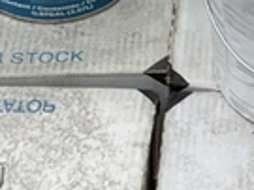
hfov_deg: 11.3
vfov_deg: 8.5
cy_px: -33
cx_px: 314
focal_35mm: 172
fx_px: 1261
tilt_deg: -46.4
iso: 25
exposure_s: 1/228
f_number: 2.4
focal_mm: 3.3
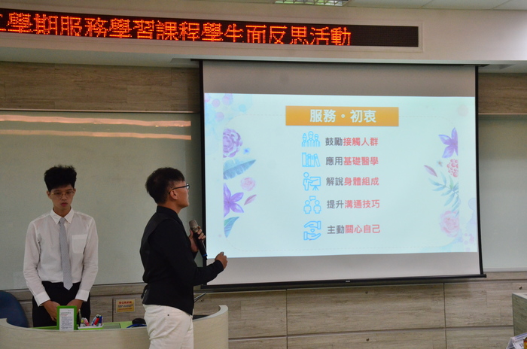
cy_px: 174
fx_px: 767
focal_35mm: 52
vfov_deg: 25.7
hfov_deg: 37.9
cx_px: 264
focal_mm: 35
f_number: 8
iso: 2000
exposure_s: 1/125
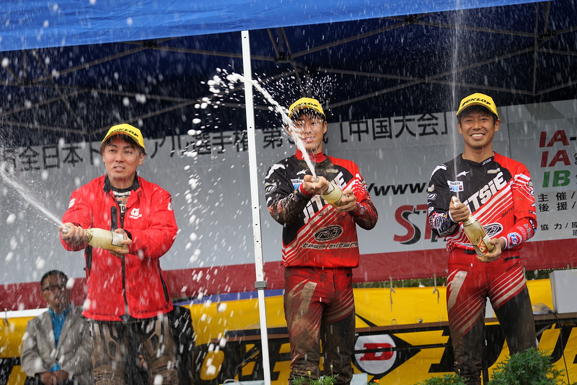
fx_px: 1410
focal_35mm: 88
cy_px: 192
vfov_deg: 15.5
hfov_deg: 23.1
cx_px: 288
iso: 200
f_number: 4
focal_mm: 88
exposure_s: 1/200
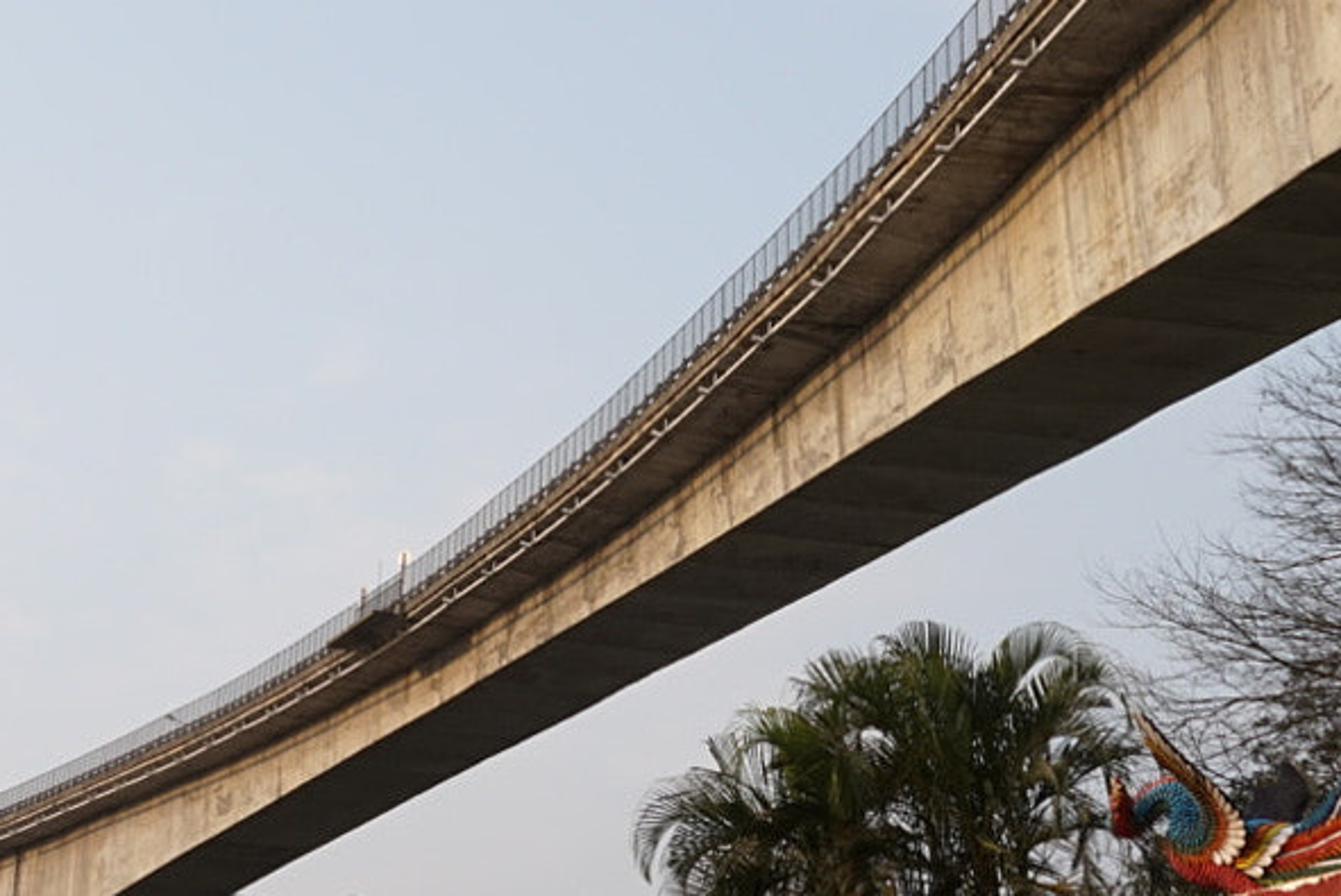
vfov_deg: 21.0
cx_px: 733
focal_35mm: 65
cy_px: 421
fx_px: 2423
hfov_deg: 30.9
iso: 100
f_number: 6.3
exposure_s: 1/200
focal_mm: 16
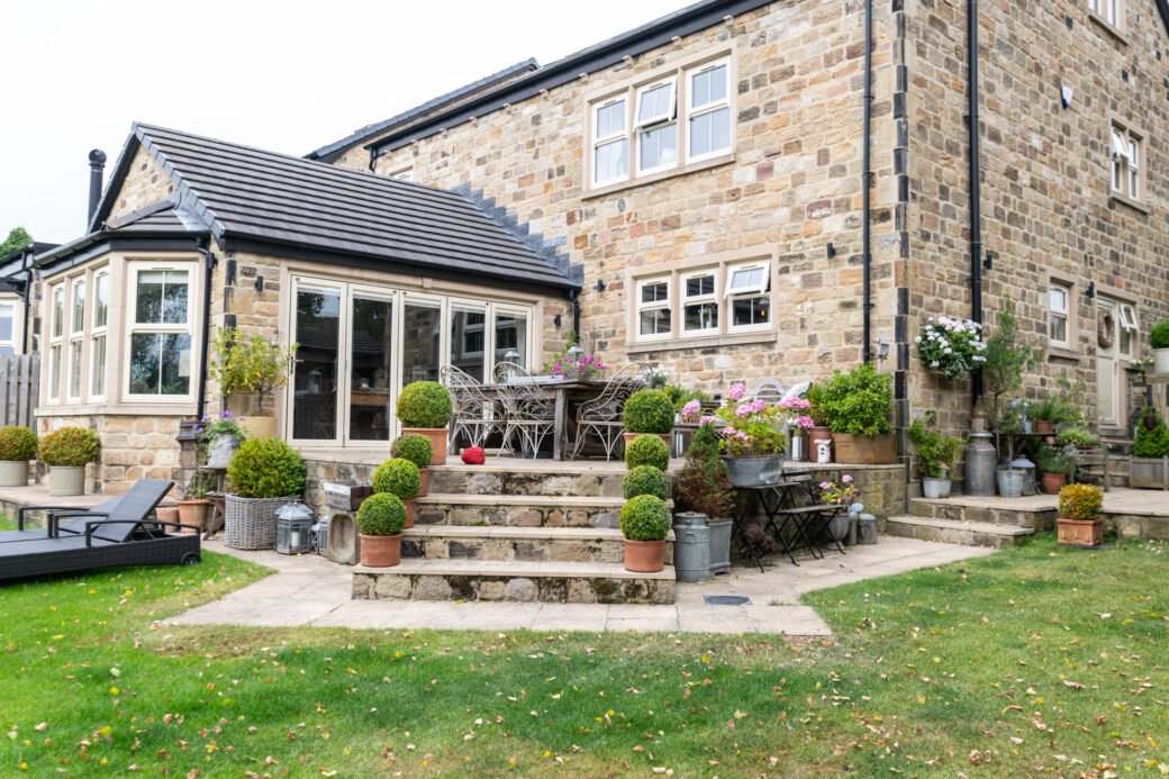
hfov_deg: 61.9
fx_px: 974
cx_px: 584
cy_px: 390
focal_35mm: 30
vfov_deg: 43.6
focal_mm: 30
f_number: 8
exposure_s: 1/125
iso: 200
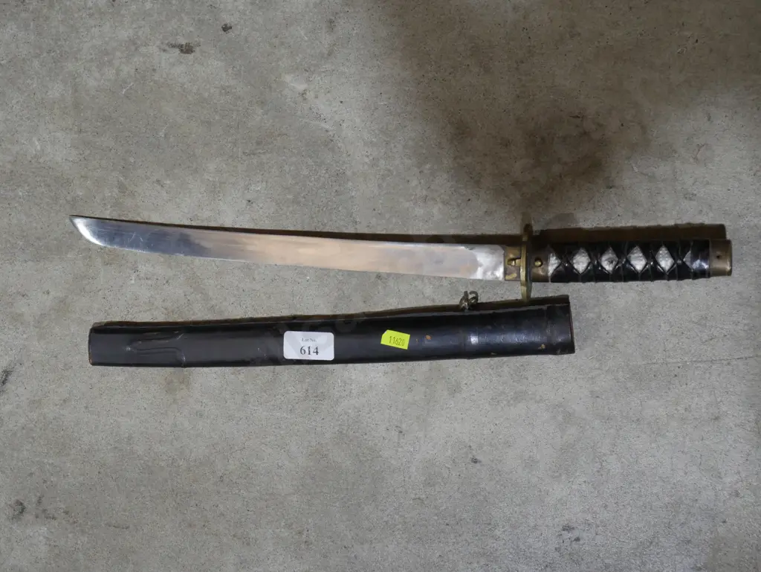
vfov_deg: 22.9
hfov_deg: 30.3
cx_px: 380
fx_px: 1408
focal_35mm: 64
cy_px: 286
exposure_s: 1/80
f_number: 7.1
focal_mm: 32
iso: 800
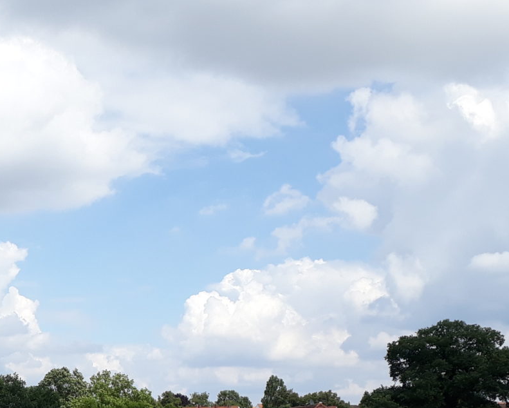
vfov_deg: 22.4
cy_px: 458
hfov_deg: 27.7
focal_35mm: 64
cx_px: -6
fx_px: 964
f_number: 1.9
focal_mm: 3.6
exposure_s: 1/1550
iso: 40
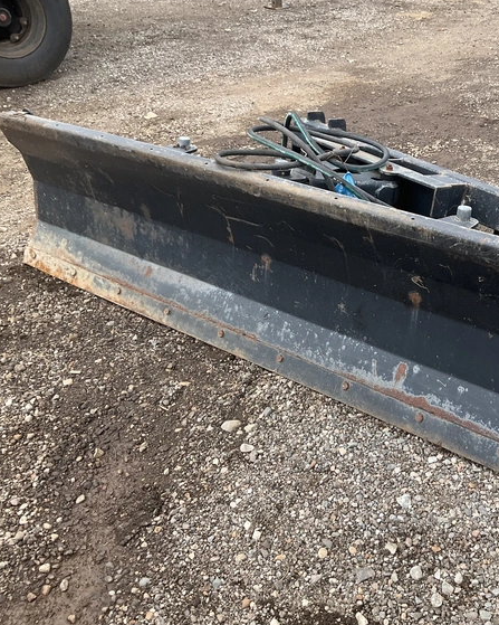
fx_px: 702
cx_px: 368
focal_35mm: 38
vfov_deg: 47.9
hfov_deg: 38.2
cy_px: 312
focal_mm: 3
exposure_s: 1/495
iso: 25
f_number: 1.8
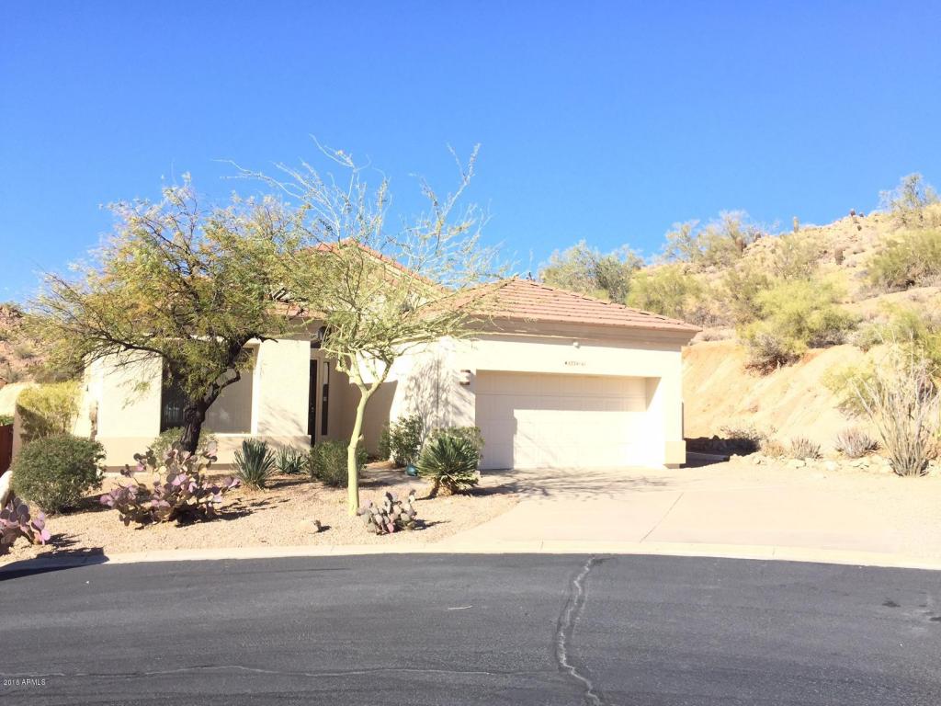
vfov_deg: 48.2
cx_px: 470
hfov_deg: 61.7
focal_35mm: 29
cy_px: 353
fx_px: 788
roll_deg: -1.6
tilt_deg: +4.7
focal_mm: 4.15
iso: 32
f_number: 2.2
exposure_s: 1/1276
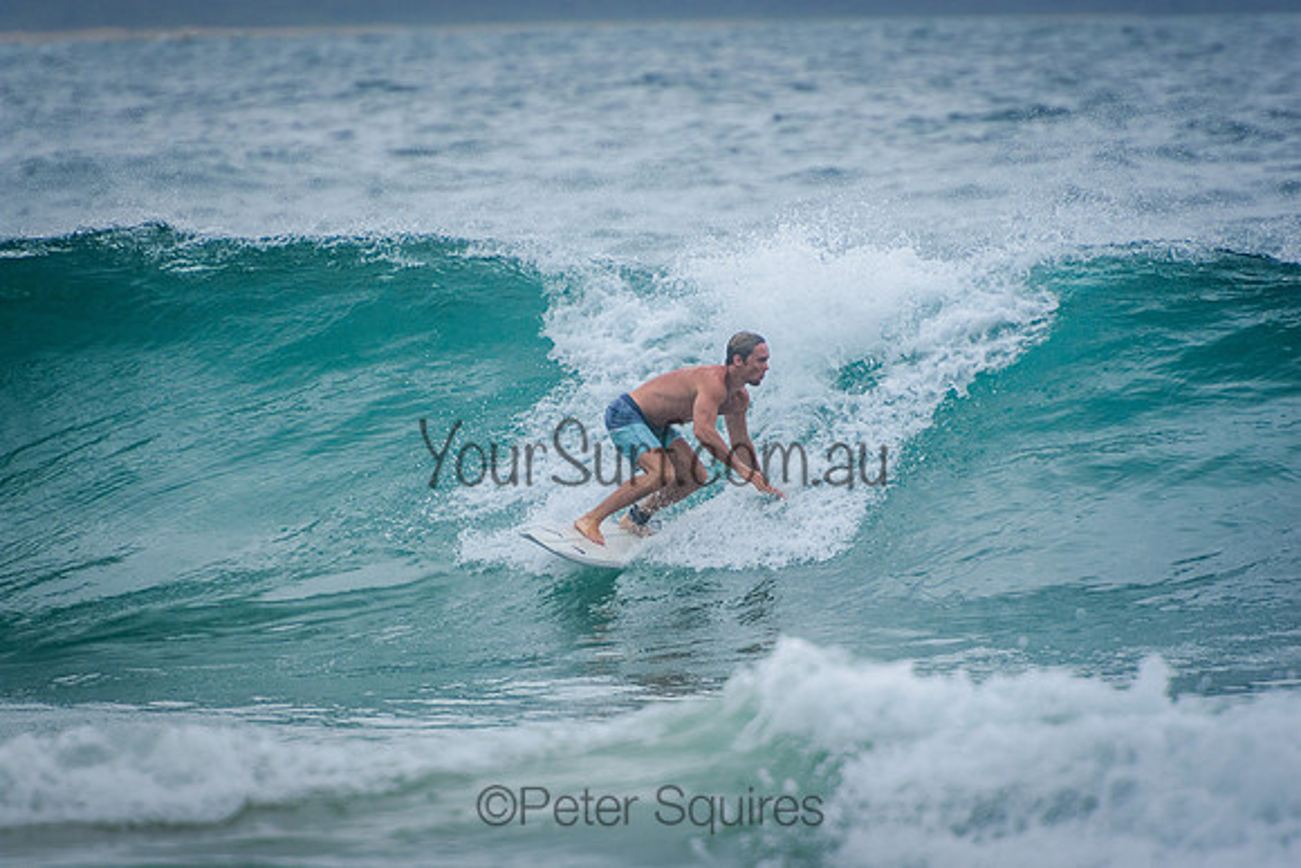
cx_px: 650
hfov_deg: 3.4
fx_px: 21687
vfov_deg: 2.3
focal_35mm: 600
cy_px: 434
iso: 360
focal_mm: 400
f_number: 5.6
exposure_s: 1/2000
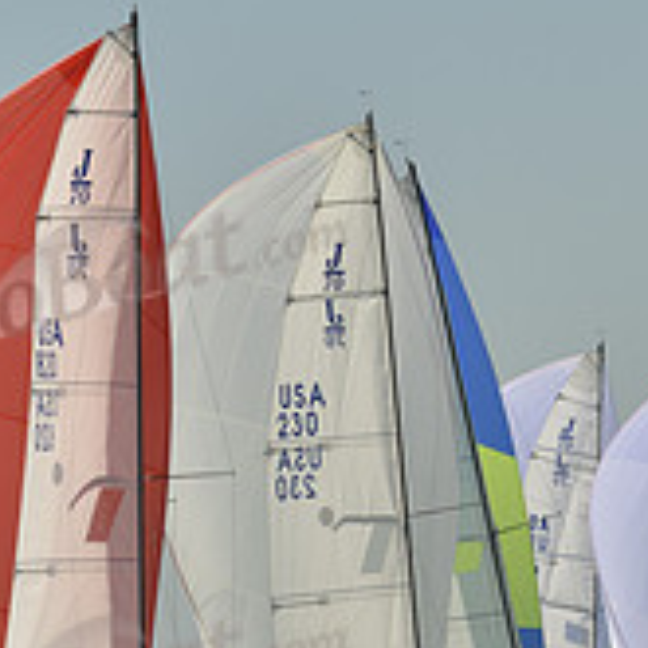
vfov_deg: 2.9
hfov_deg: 2.9
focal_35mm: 599
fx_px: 12686
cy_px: 438
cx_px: 554
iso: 280
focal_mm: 200
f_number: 8
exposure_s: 1/1250
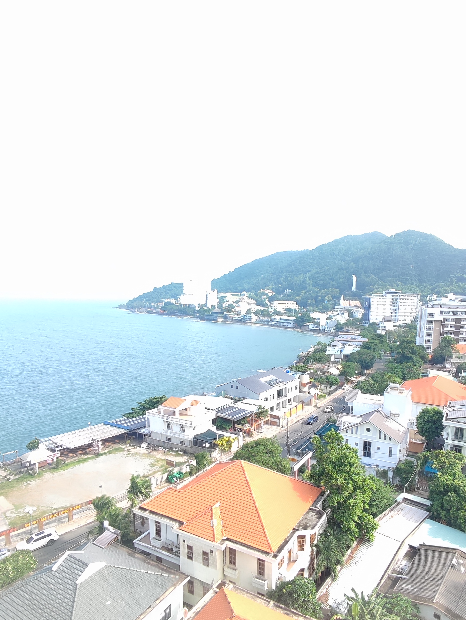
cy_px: 360
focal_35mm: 21
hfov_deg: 62.7
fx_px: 377
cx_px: 288
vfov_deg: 78.4
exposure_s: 1/282
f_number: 2.2
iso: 50
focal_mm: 1.65
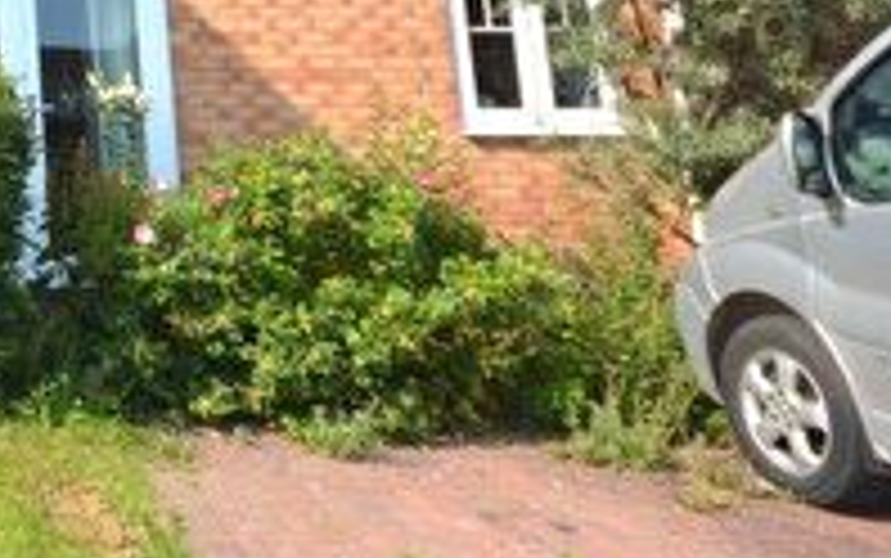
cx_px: -396
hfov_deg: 27.7
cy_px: -146
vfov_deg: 21.9
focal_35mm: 54
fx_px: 1312
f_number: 8
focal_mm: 10
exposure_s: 1/250
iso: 140
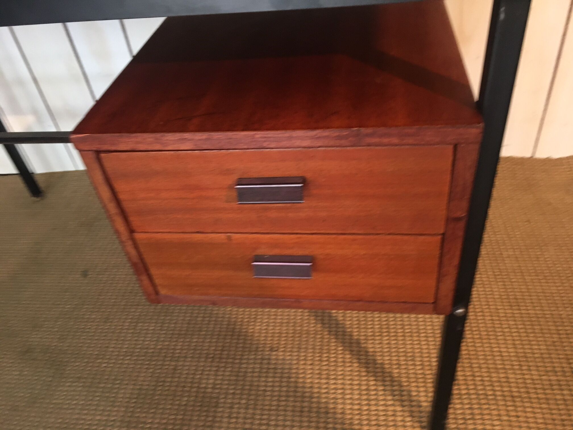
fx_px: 480
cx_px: 286
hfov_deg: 61.7
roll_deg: +3.0
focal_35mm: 29
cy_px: 215
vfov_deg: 48.2
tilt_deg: -39.5
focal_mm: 4.15
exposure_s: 1/33
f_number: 2.2
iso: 200
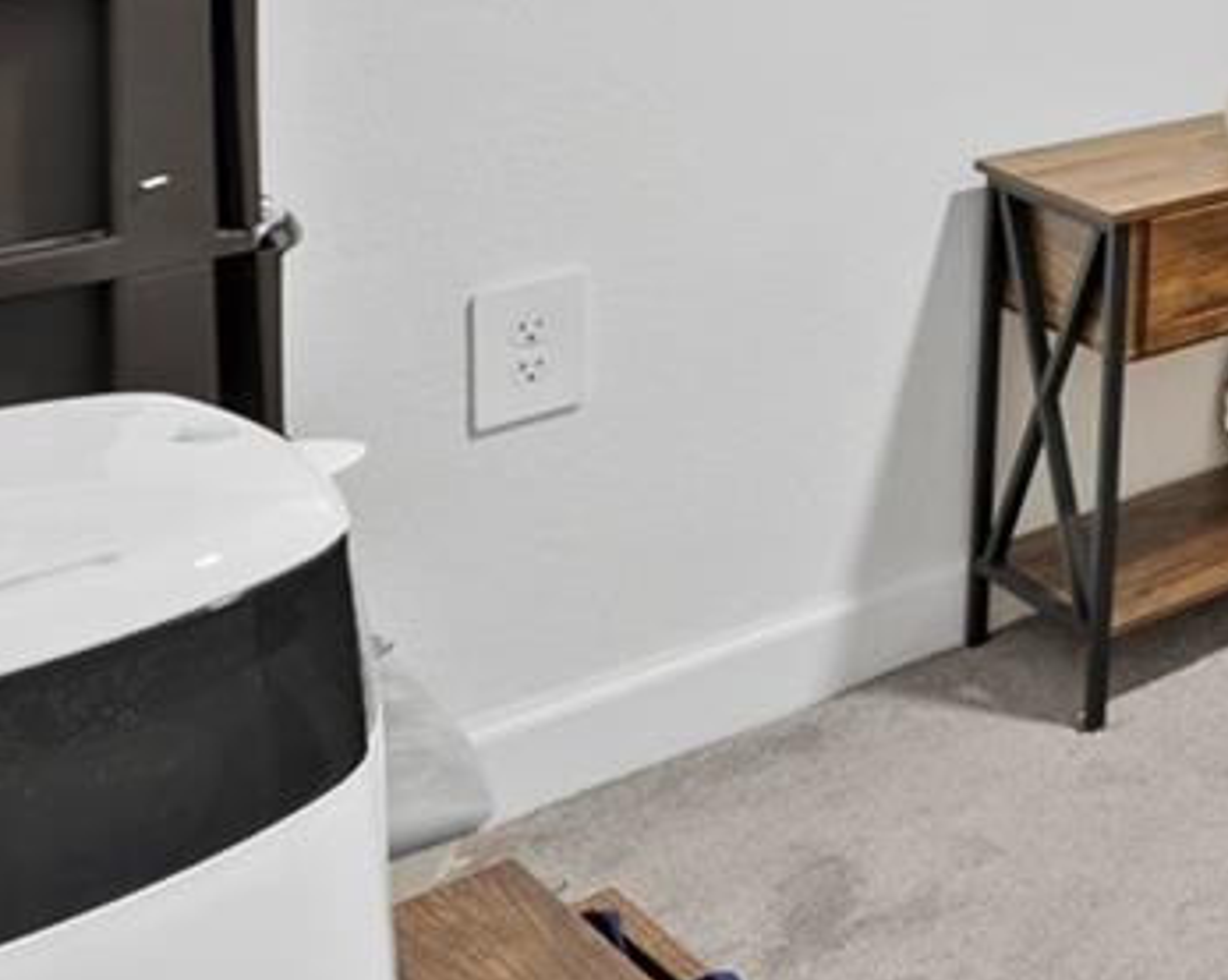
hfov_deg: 20.8
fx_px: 1888
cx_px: 2318
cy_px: -322
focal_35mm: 52
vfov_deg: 24.9
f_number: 8
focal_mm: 12
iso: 400
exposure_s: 2.5
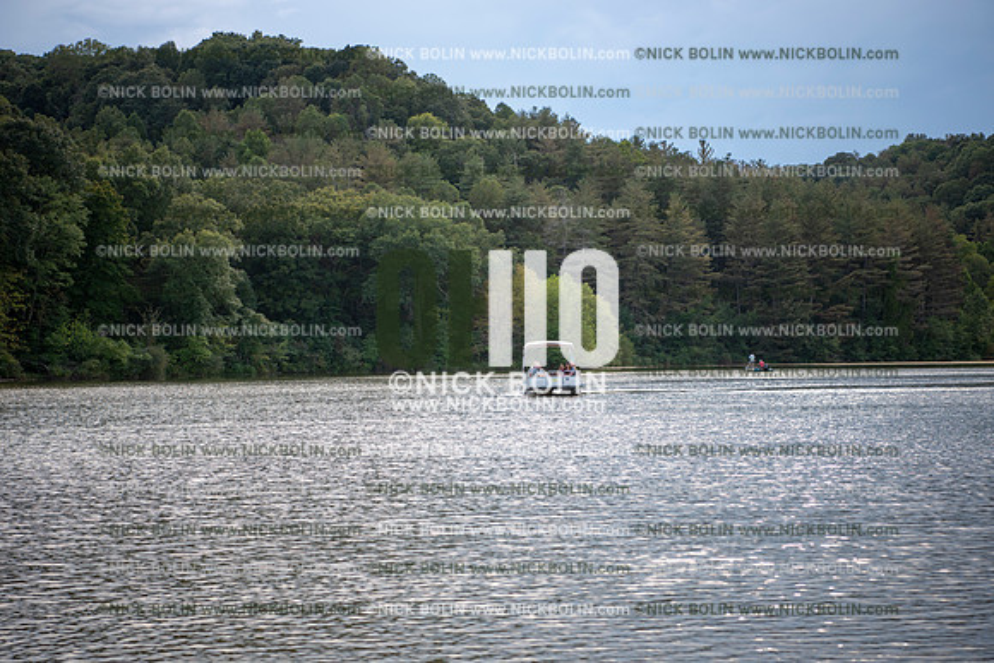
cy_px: 332
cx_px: 497
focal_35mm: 70
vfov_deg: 19.5
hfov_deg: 28.8
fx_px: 1933
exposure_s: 1/640
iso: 160
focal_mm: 70
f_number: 3.2
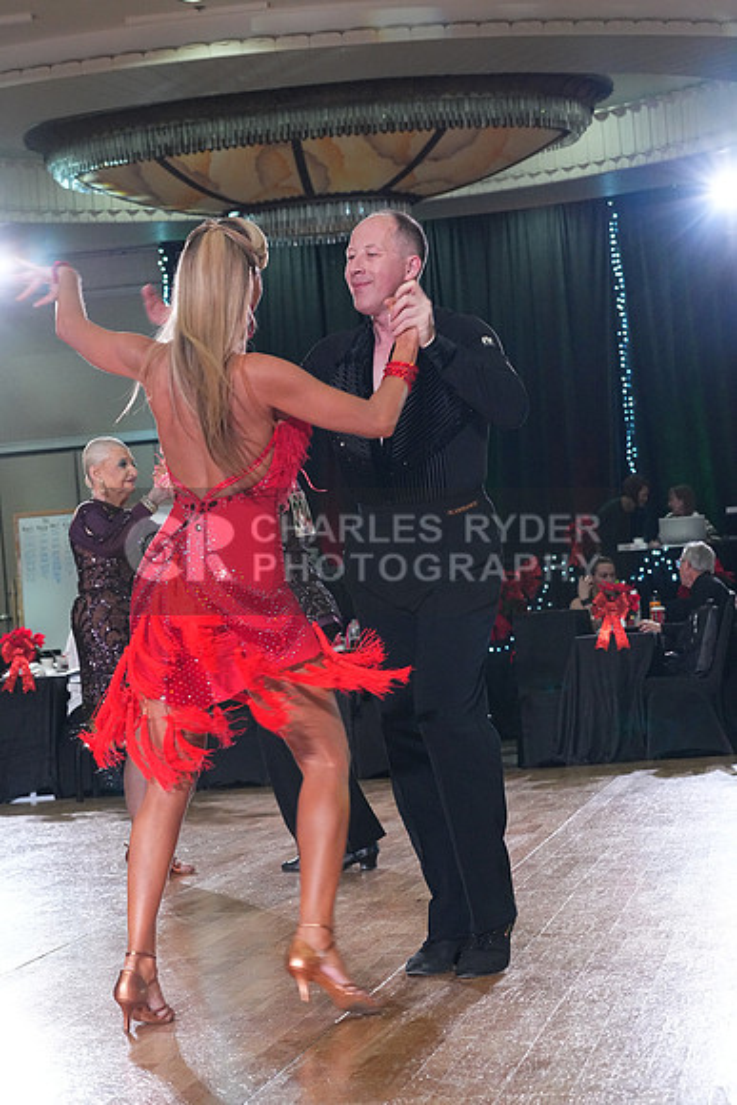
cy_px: 552
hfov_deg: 17.1
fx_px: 2455
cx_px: 368
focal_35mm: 80
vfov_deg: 25.4
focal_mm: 80
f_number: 7.1
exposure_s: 1/320
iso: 6400
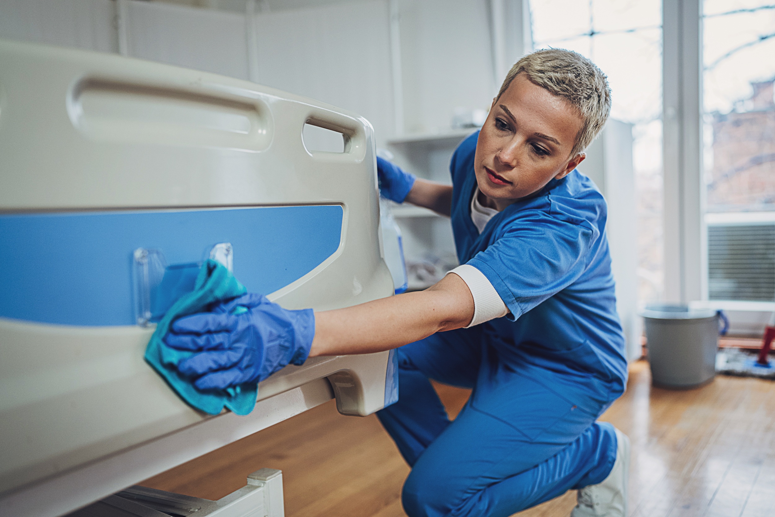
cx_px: 388
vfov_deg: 37.9
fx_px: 754
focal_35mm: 35
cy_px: 258
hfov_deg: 54.4
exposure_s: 1/320
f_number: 1.8
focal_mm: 35
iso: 500
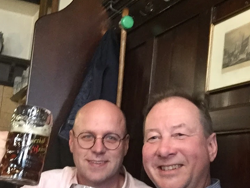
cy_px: 132
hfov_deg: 34.8
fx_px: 397
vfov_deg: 26.3
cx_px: 150
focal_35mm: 55
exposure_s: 1/25
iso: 250
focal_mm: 2.65
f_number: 2.2
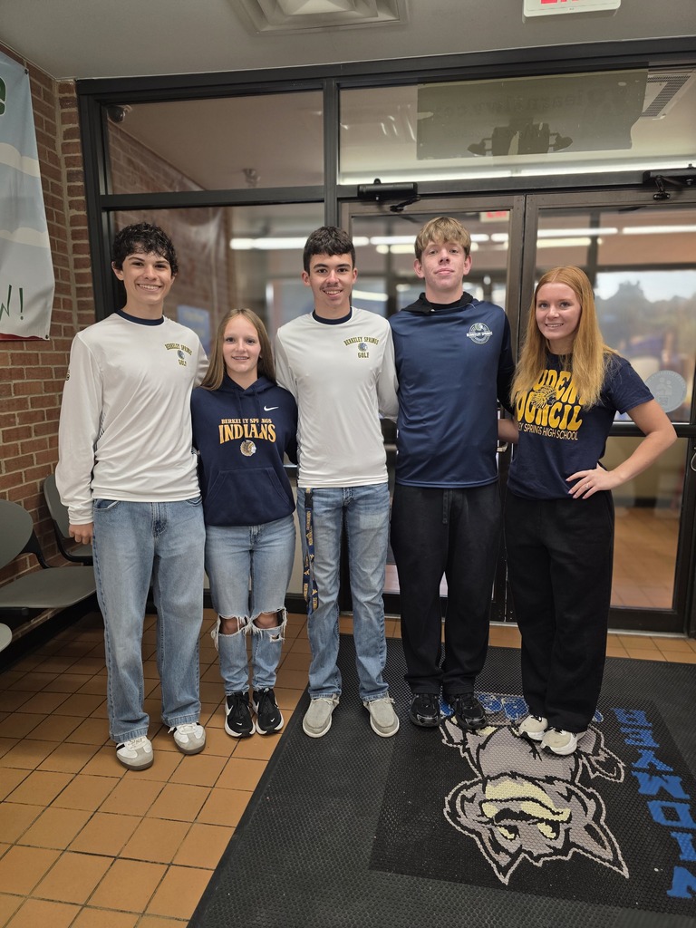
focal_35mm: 23
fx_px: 617
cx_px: 348
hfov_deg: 58.9
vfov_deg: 73.9
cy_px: 464
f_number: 1.7
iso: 200
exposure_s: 1/120
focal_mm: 6.3
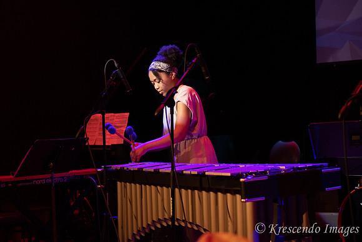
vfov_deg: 15.8
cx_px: 139
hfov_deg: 23.5
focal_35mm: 86
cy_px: 113
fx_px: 869
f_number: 2.8
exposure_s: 1/125
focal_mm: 70
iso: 1600
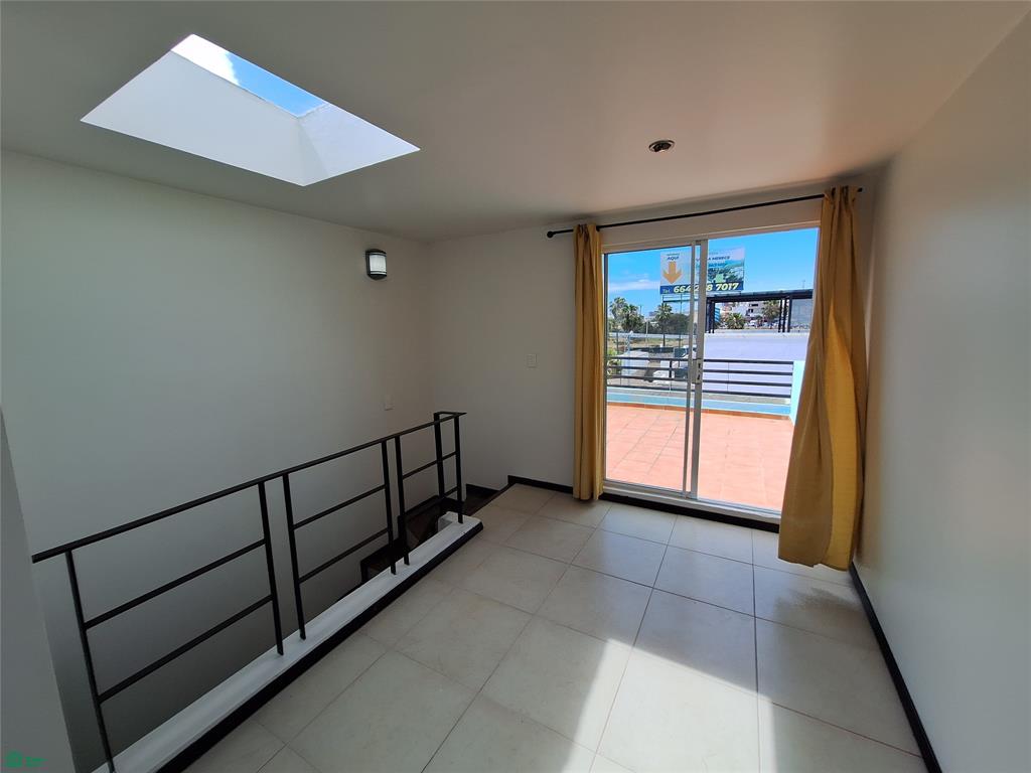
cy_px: 386
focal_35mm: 13
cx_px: 516
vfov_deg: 89.9
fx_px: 387
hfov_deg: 106.2
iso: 40
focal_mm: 1.74
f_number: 2.2
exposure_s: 1/935
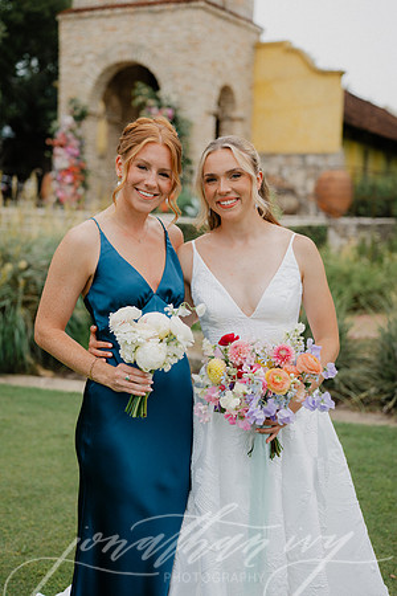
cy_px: 298
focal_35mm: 50
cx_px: 198
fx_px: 827
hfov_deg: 27.0
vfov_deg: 39.6
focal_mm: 50
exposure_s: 1/1250
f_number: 2.5
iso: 64
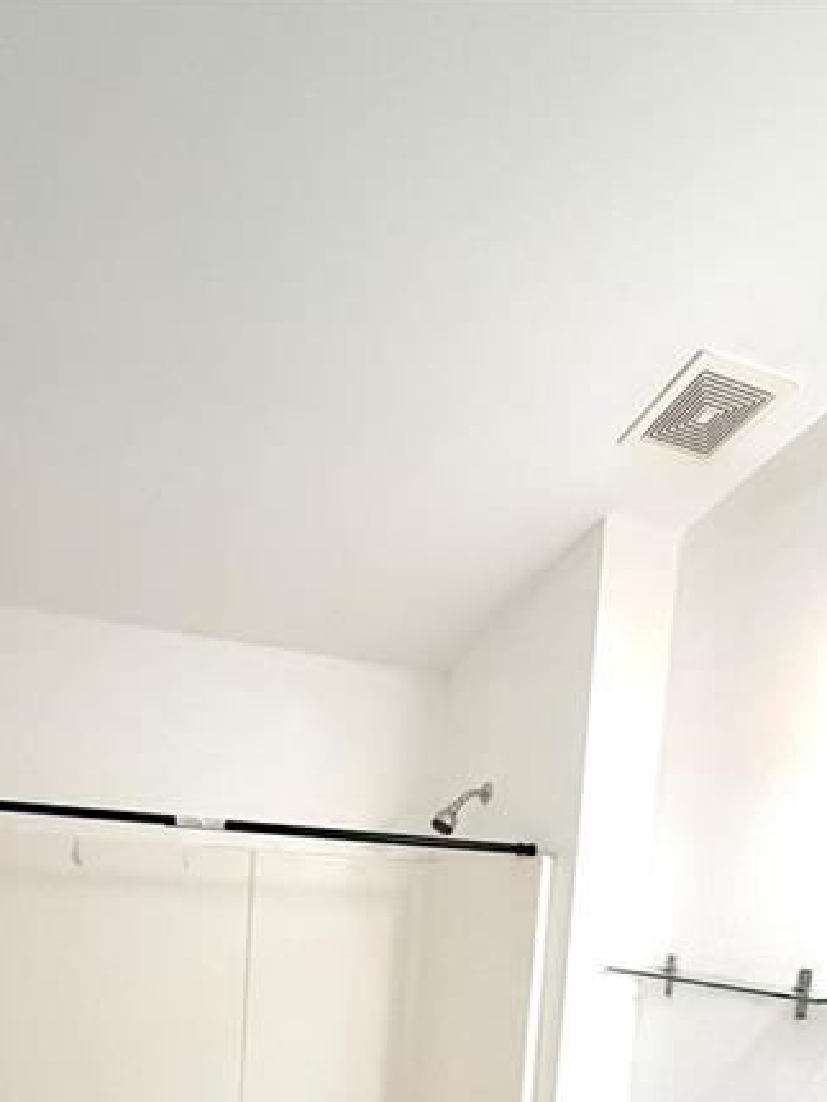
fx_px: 796
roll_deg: -3.3
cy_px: 979
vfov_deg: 59.7
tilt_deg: -6.1
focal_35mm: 25
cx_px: 346
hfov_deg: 54.7
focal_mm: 2.22
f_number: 2.2
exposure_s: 1/120
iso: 250
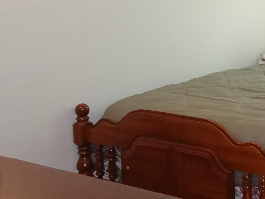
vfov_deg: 16.7
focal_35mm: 88
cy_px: 43
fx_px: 674
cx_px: 361
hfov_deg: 20.1
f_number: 3.5
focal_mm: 4.25
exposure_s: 1/30
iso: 320
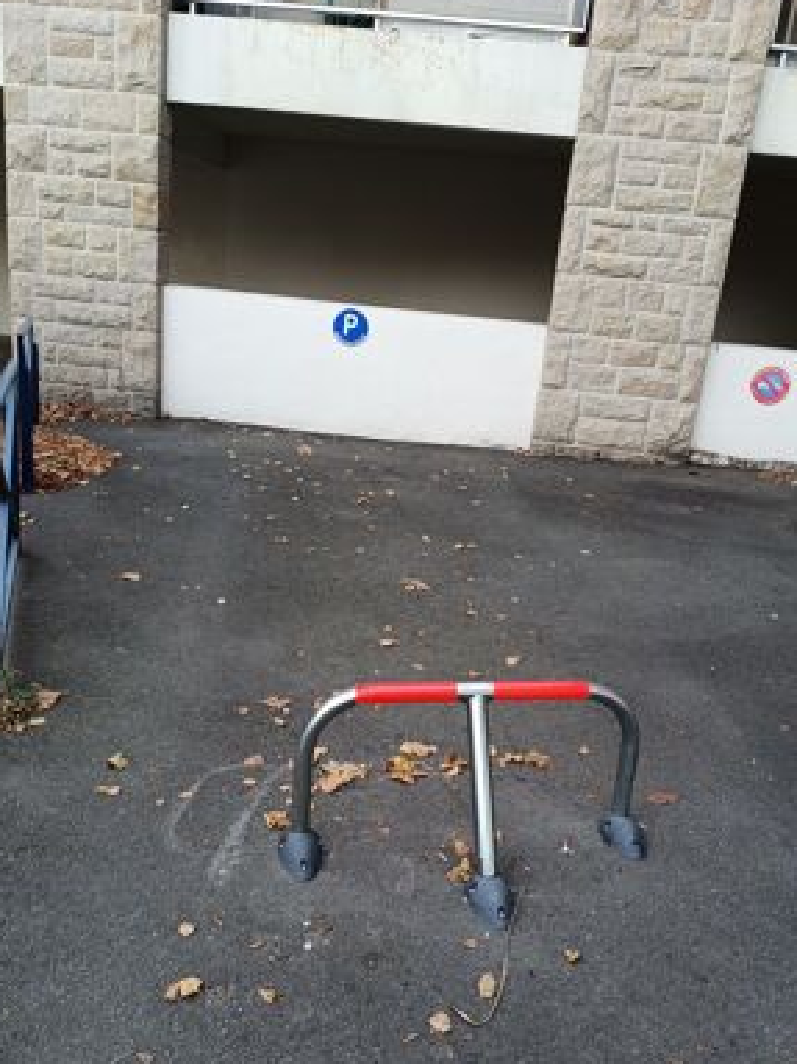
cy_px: 551
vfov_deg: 61.7
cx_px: 400
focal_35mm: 29
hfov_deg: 48.2
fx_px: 891
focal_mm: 4.81
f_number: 1.8
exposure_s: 1/120
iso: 100
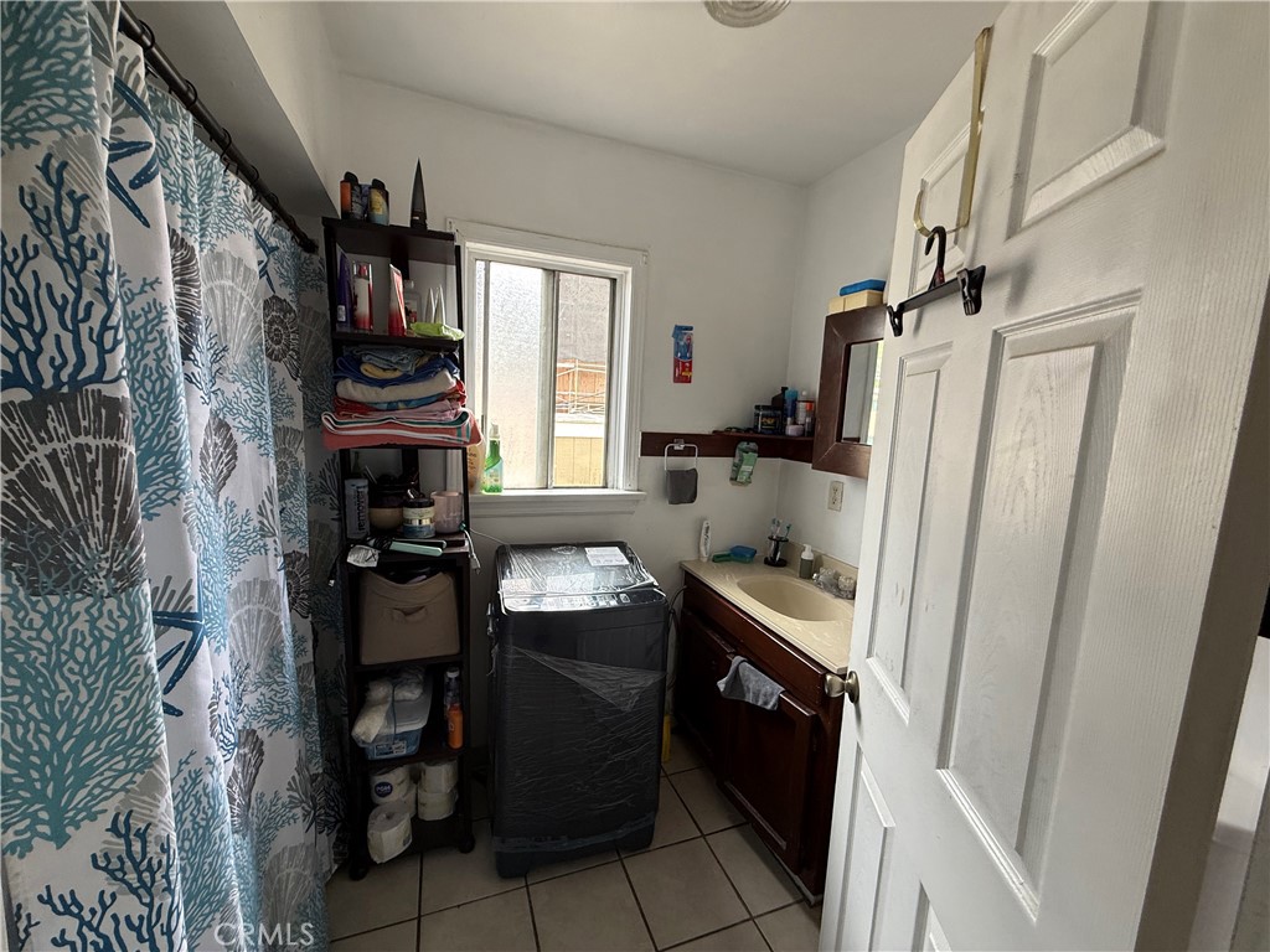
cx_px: 635
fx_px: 514
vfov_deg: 85.7
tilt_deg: -8.5
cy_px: 476
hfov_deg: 102.1
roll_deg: -3.2
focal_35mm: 14
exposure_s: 1/99
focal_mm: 2.22
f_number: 2.2
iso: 125
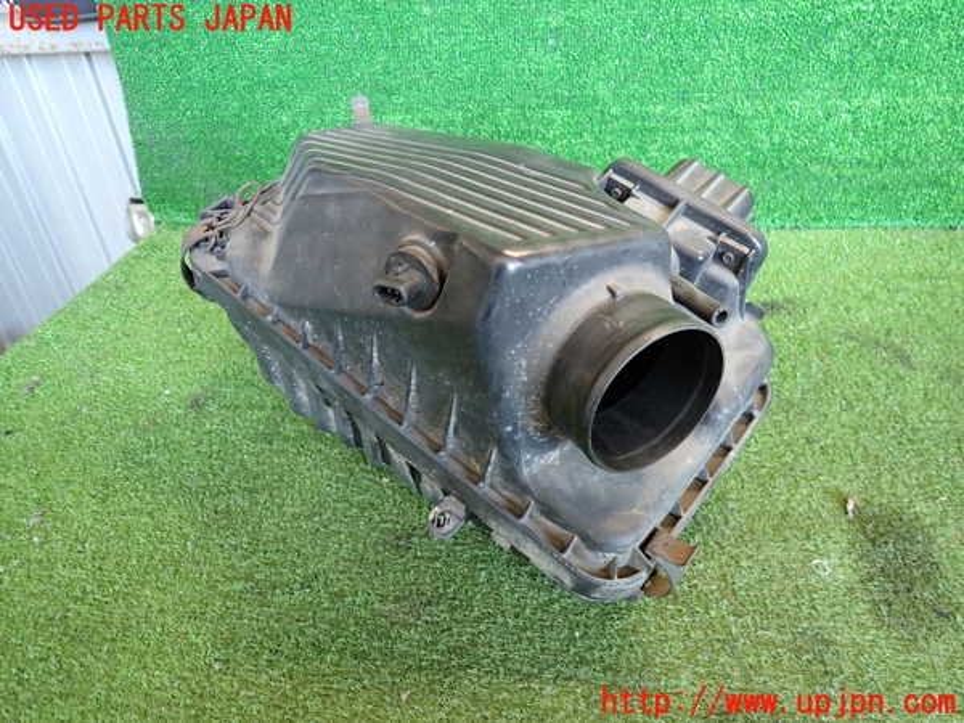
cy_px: 362
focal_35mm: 25
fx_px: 696
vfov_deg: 54.9
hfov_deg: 69.4
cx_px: 482
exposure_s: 1/30
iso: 320
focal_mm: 4.5
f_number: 2
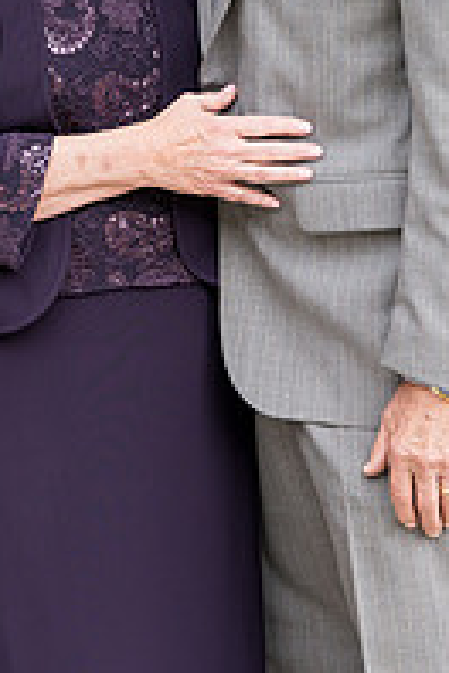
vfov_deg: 14.4
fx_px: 2638
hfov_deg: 9.7
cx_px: 201
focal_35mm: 141
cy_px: 37
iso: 400
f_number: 5
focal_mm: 62
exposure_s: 1/500
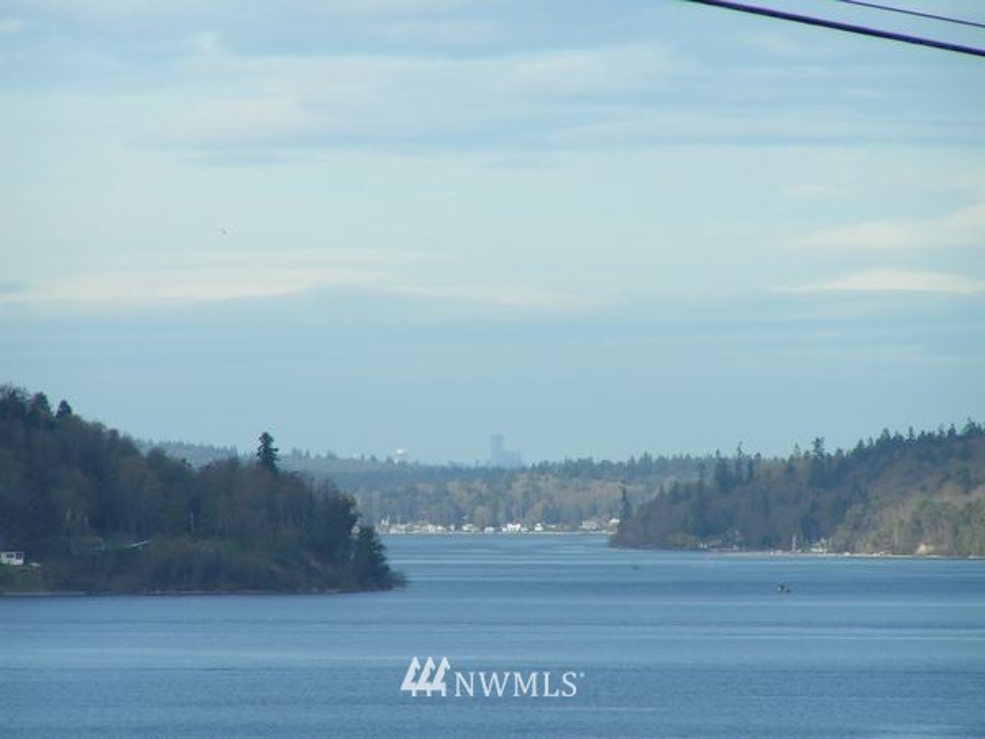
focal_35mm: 380
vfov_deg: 3.9
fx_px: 10813
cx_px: 492
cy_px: 370
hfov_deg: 5.2
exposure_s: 1/500
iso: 50
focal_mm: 58
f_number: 5
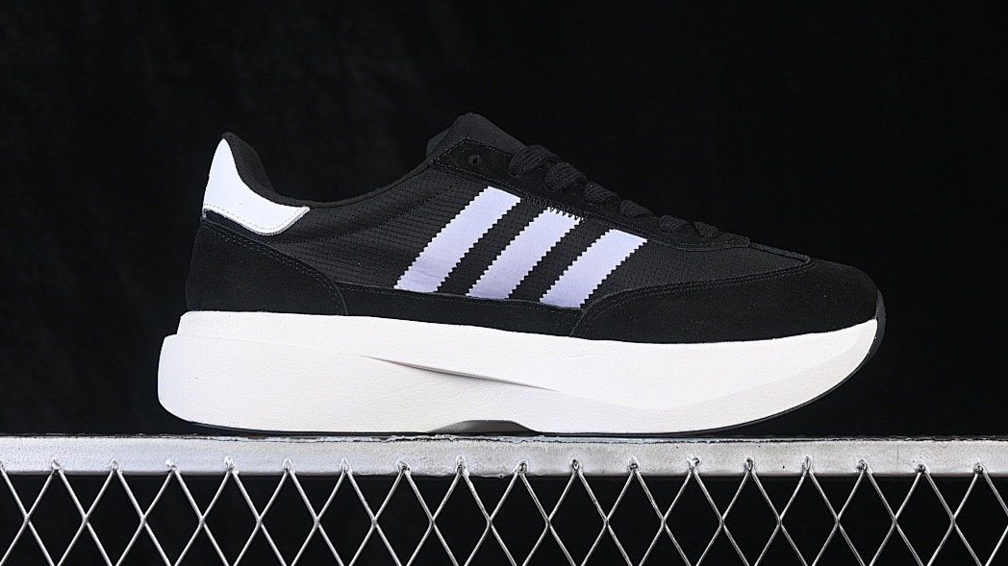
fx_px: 2165
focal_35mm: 81
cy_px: 223
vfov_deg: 14.9
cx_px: 515
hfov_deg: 26.2
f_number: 6.3
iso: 160
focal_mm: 50
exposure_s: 1/50
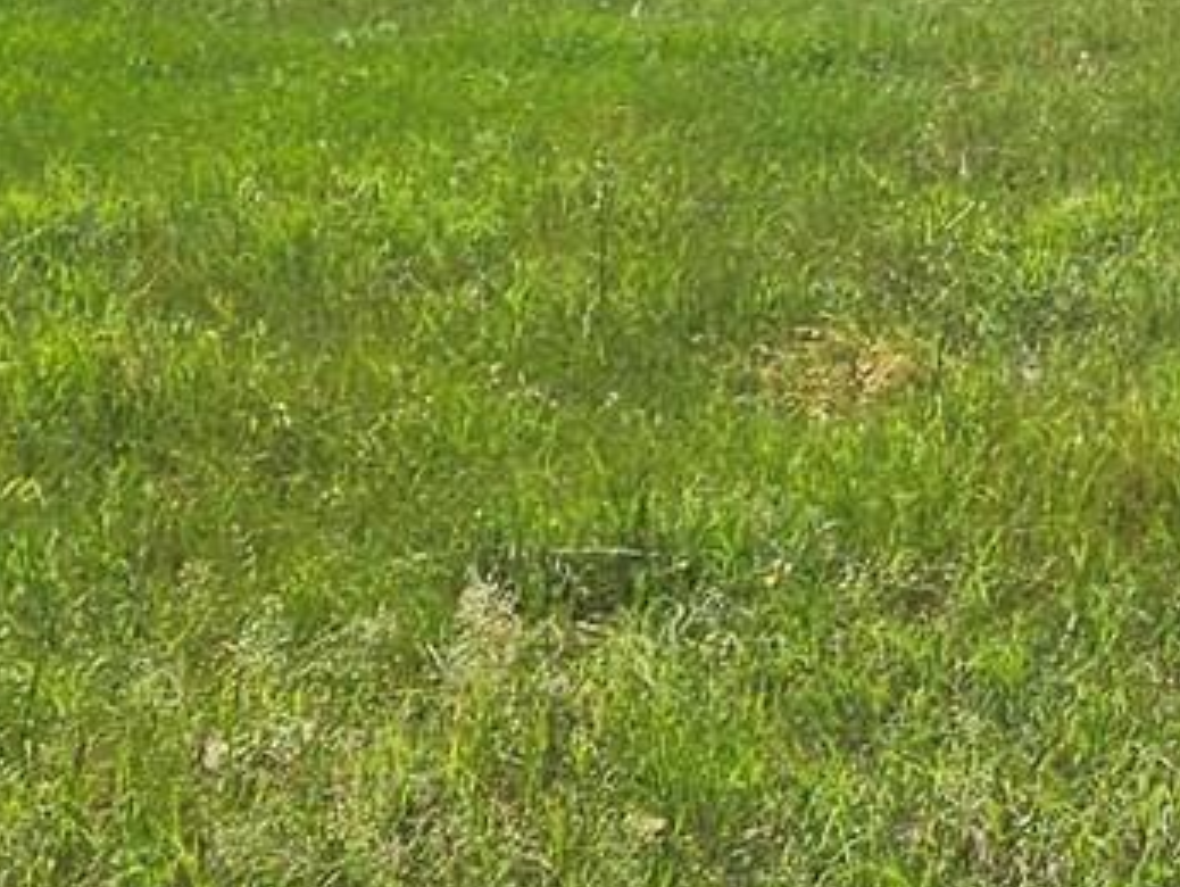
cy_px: -563
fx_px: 4639
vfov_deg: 10.4
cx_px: 1981
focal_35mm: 136
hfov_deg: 13.3
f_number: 1.8
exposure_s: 1/4769
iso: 25
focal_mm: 5.4
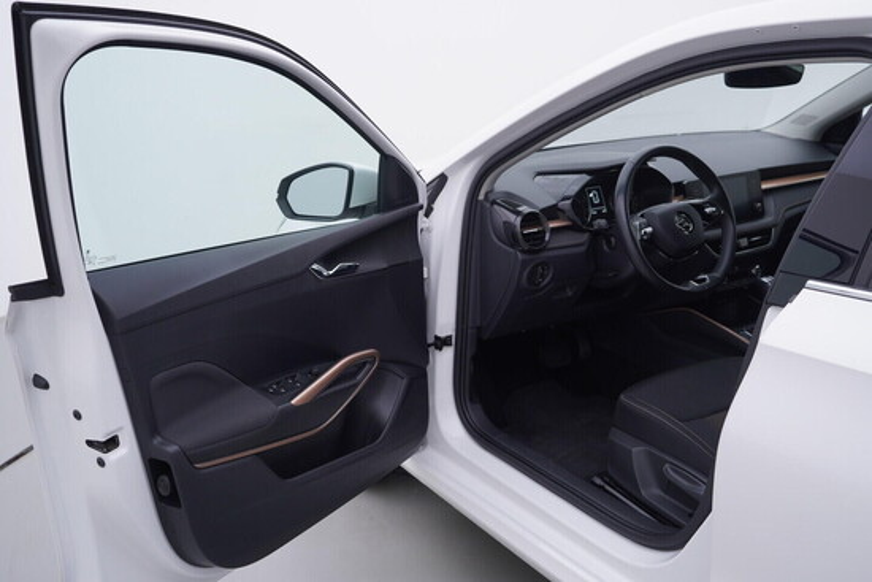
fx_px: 872
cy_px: 291
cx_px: 436
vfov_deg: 36.9
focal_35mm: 36
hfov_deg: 53.1
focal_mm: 24
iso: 125
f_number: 4
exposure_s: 1/60
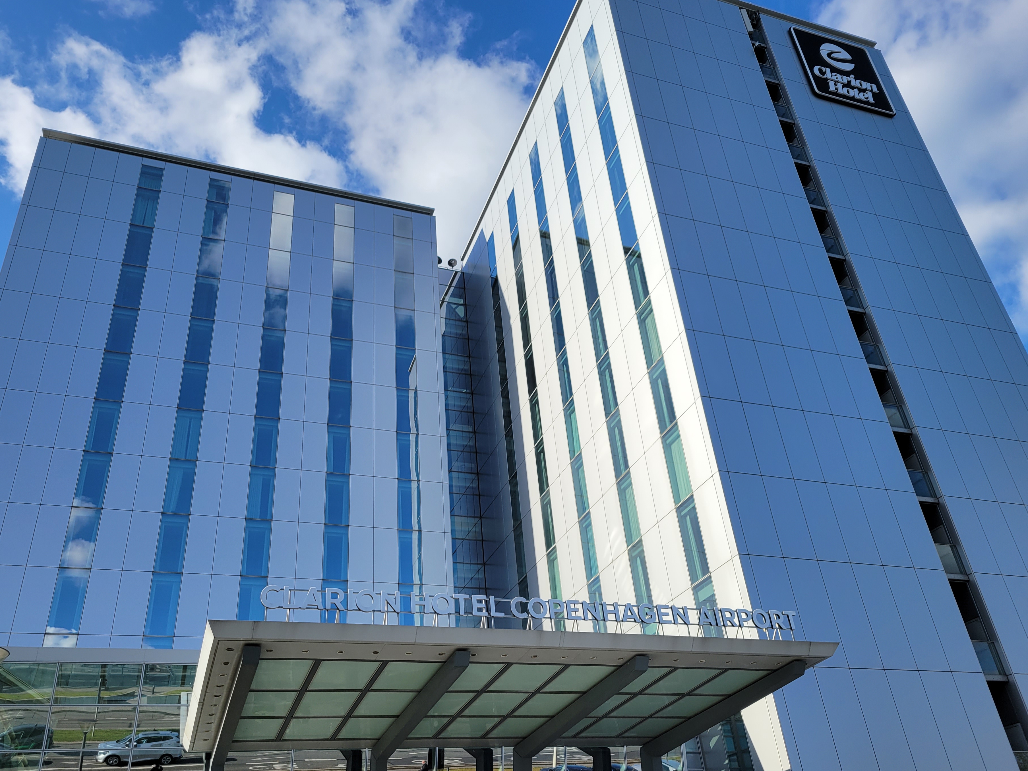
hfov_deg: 61.7
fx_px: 861
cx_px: 508
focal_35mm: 29
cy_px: 399
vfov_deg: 48.2
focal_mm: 5.4
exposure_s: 1/2259
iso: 40
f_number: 1.8
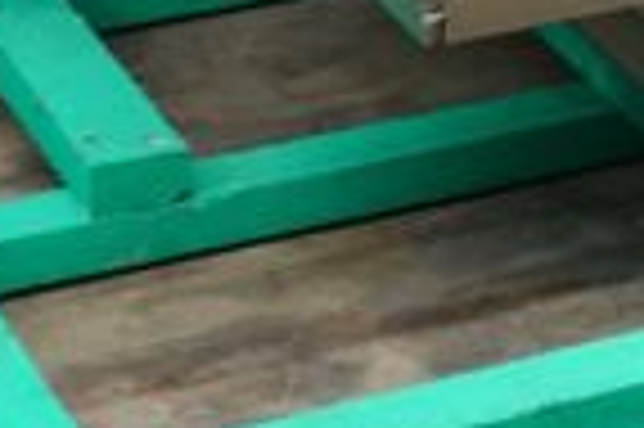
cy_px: -746
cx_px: 1085
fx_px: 4485
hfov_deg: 8.0
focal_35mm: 251
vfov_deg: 5.2
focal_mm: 13.03
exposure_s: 1/40
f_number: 3.5
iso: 400
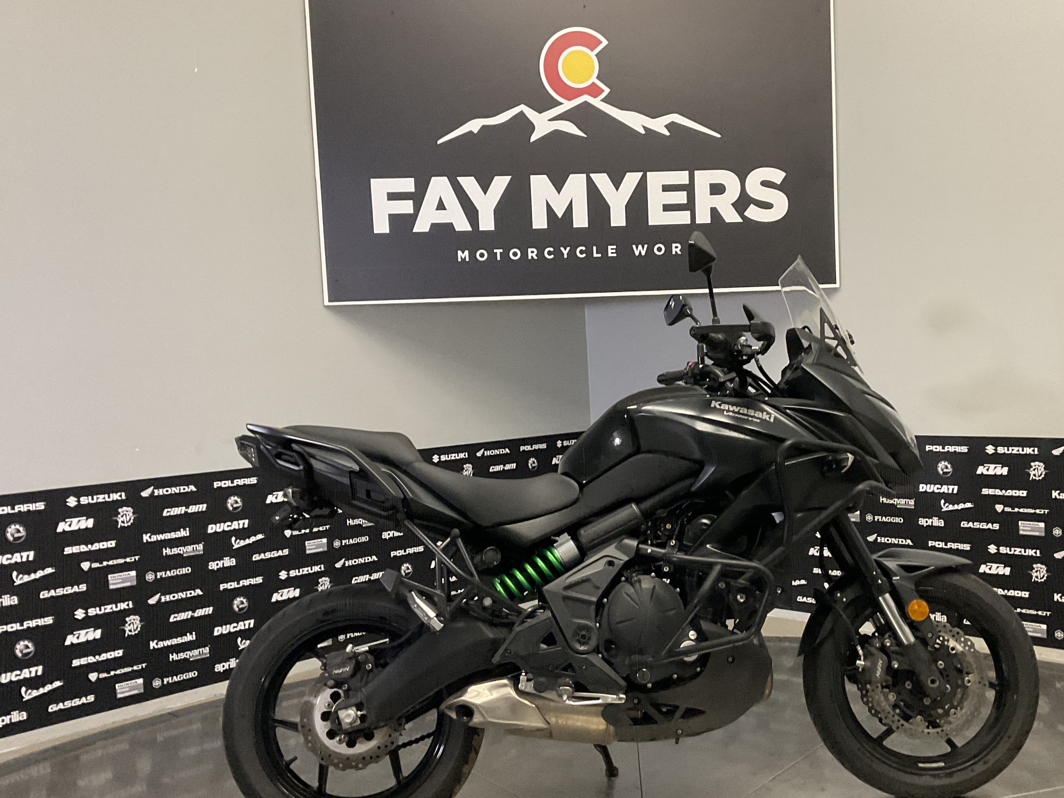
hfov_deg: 48.7
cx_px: 628
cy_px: 429
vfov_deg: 37.7
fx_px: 1168
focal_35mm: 38
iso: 200
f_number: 1.8
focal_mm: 3
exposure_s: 1/60
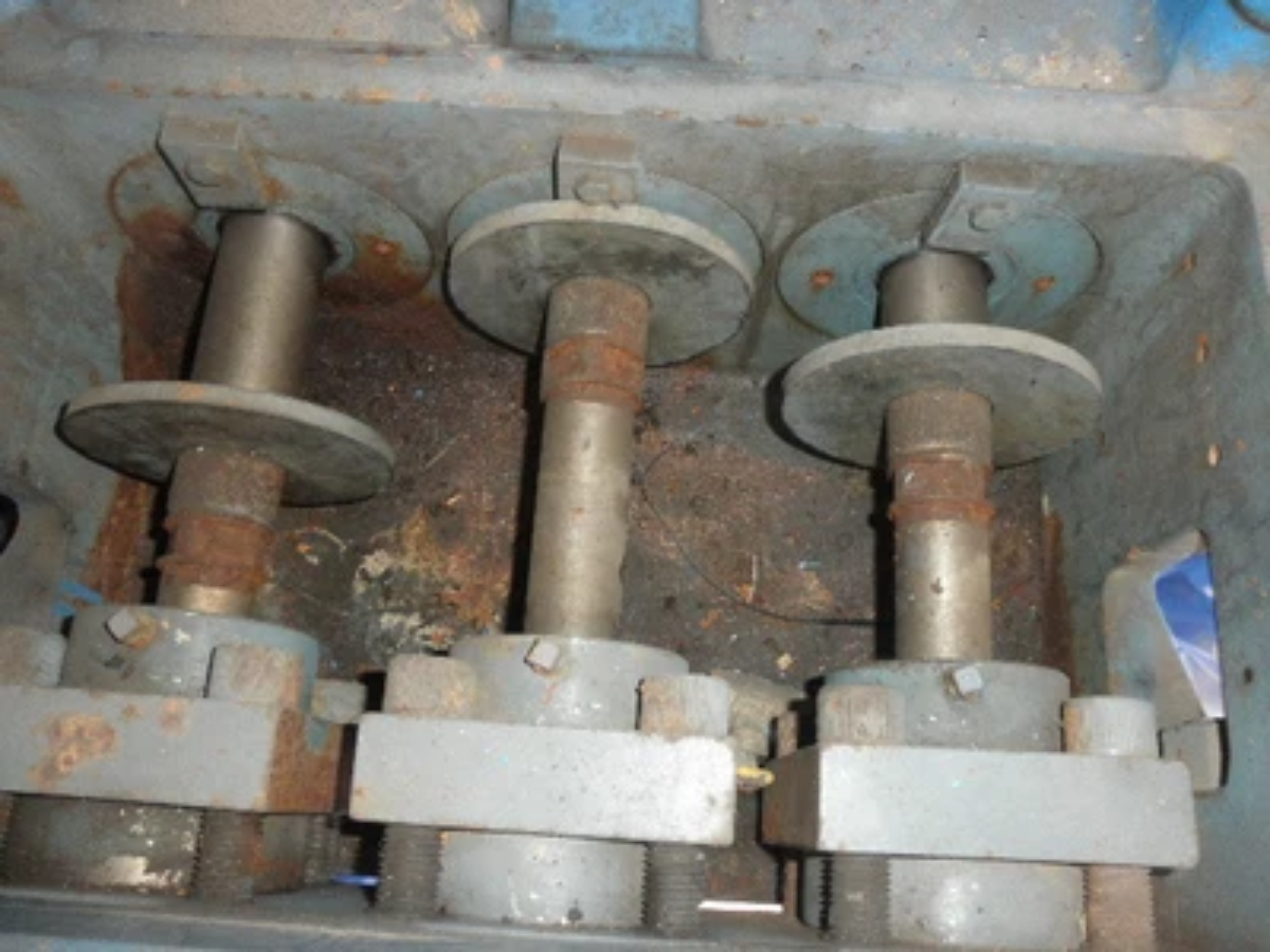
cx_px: 635
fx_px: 1027
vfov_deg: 49.7
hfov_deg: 63.4
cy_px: 476
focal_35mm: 28
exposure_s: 1/30
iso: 200
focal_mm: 5
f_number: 3
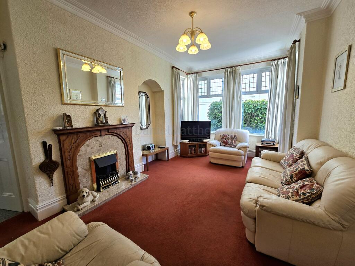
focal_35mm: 13
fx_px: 133
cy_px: 133
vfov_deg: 89.9
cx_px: 178
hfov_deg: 106.2
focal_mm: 2.2
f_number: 2.2
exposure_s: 1/102
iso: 50
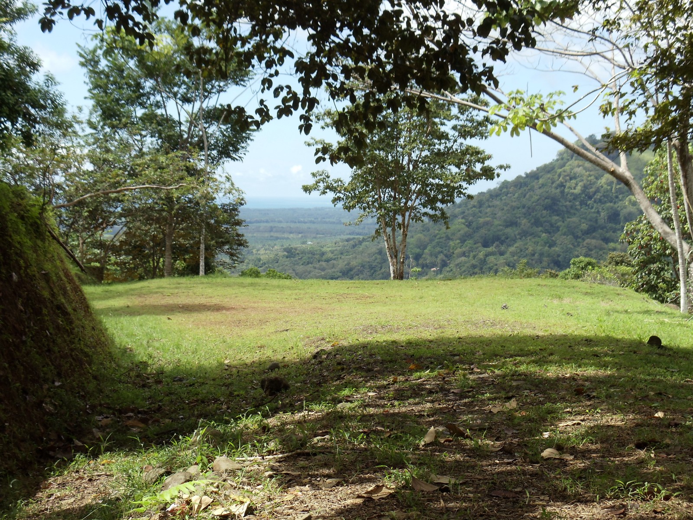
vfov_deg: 19.9
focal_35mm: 74
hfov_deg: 26.3
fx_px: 1481
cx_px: 346
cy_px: 260
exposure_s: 1/500
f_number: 4.4
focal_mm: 10.12
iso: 100
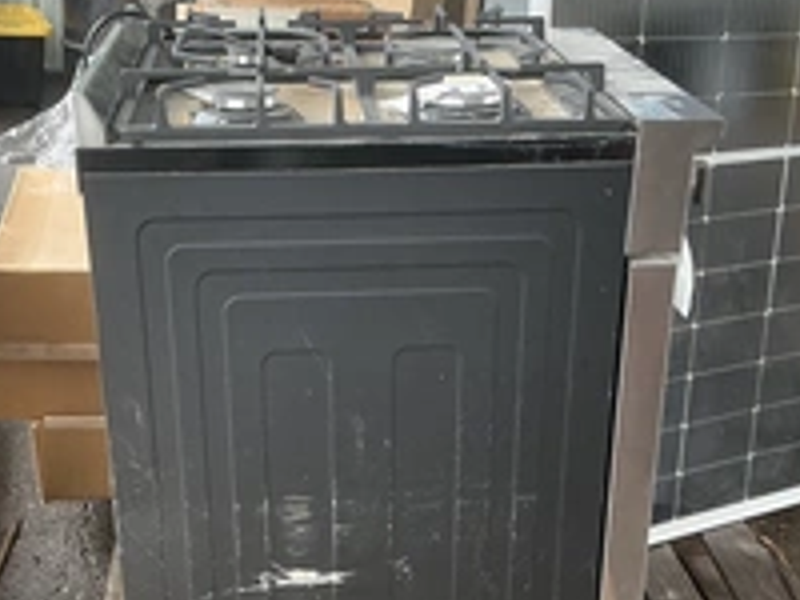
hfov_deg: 34.3
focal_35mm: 56
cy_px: 444
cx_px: 372
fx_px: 1294
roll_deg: -4.2
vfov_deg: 25.8
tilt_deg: -20.7
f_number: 1.8
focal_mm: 3
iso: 32
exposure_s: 1/122
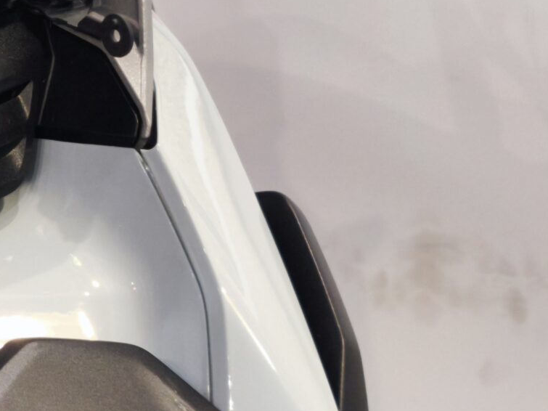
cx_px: -305
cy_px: 188
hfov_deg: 12.0
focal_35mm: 156
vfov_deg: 9.5
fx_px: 2469
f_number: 1.6
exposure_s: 1/100
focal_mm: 6.57
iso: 125
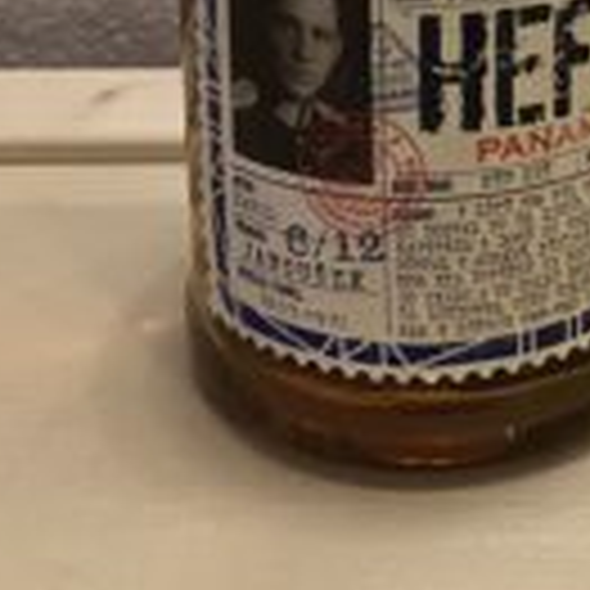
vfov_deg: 21.2
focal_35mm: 70
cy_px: -270
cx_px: 531
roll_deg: +0.6
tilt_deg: -10.1
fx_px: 1350
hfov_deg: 24.0
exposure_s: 1/25
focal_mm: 4.25
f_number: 1.8
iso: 1000
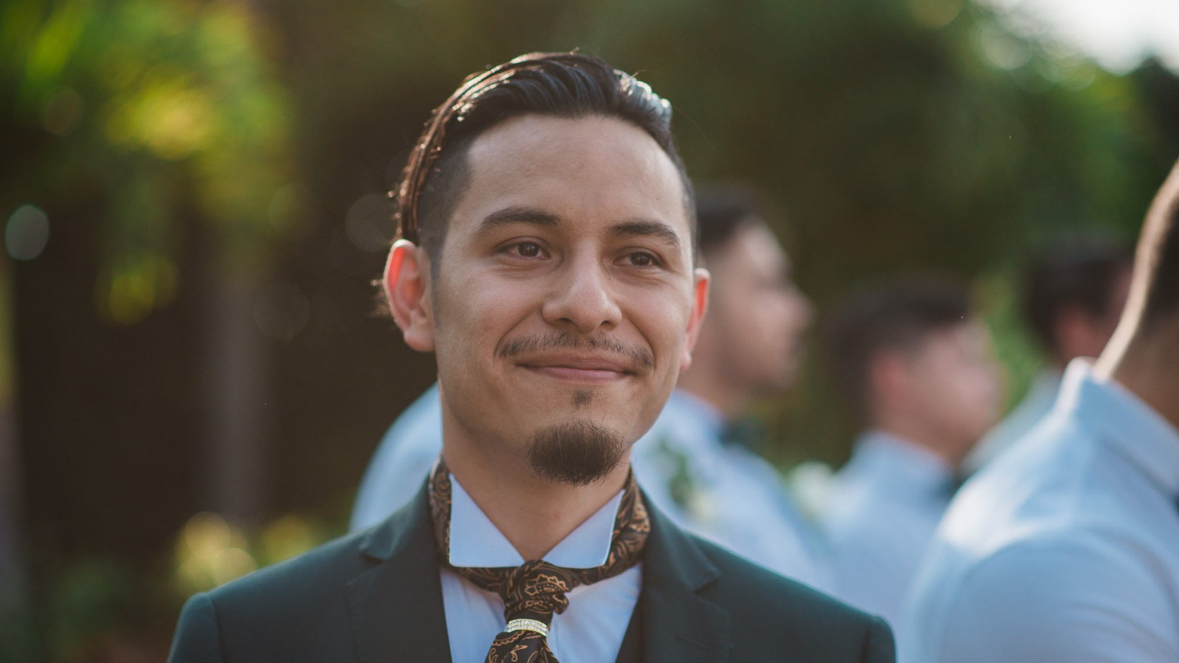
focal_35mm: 90
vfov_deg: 13.4
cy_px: 373
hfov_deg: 23.7
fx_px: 2814
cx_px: 593
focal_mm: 85
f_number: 2.5
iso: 80
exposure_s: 1/4000
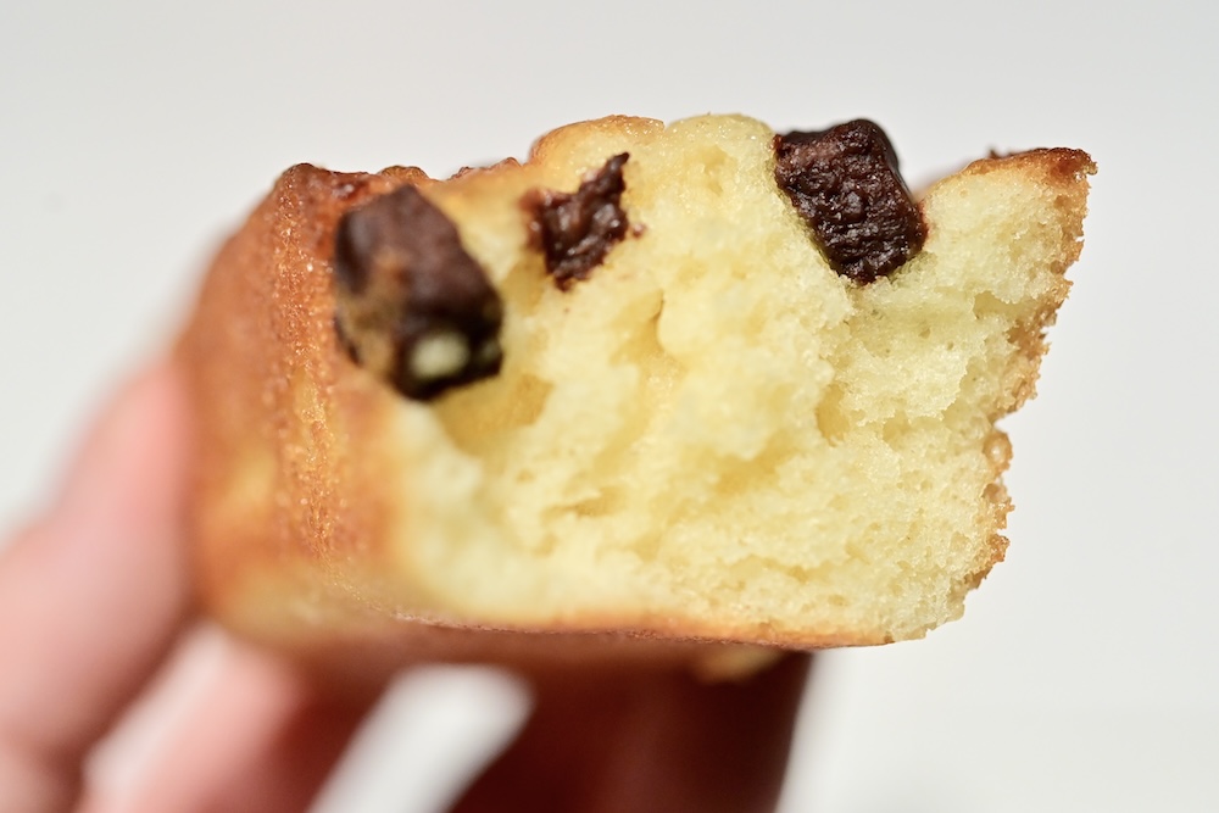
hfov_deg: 33.4
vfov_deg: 22.6
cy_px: 406
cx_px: 610
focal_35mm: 60
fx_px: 2032
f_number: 4
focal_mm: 60
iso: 3200
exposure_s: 1/200
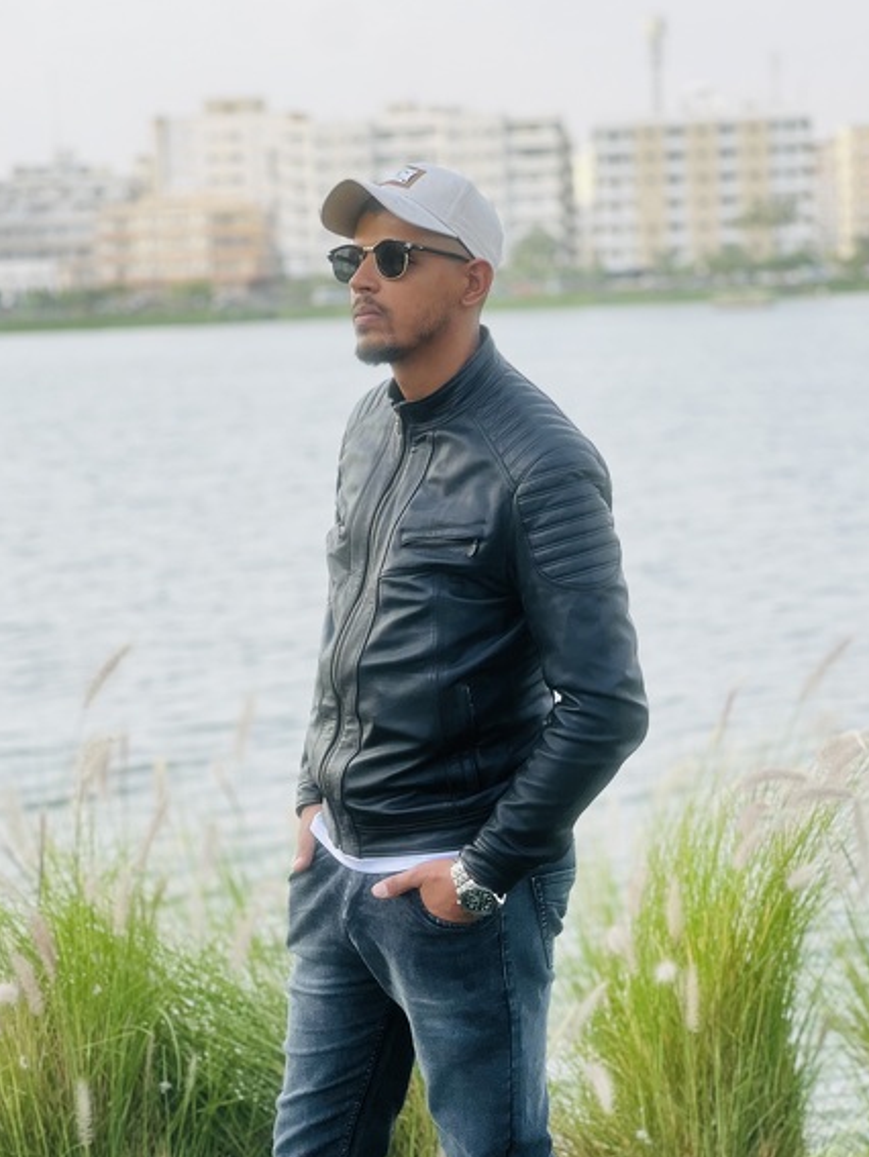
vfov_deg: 20.6
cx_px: 413
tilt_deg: -5.4
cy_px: 671
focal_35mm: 95
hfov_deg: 15.6
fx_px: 3176
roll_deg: +2.0
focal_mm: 9
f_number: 2.8
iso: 20
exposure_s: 1/151
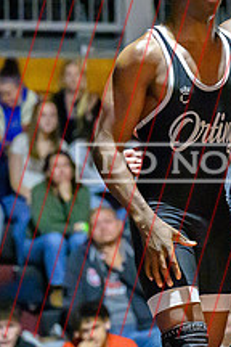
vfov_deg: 7.2
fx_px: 2762
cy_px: 165
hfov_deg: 4.8
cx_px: 194
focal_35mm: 287
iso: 25600
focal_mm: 89
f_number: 2.8
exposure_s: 1/500
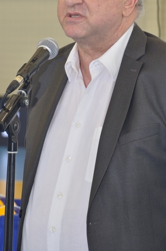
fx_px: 1472
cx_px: 94
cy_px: 67
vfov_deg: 9.7
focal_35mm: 212
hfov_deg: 6.5
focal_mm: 95
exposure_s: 1/60
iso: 320
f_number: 5.6
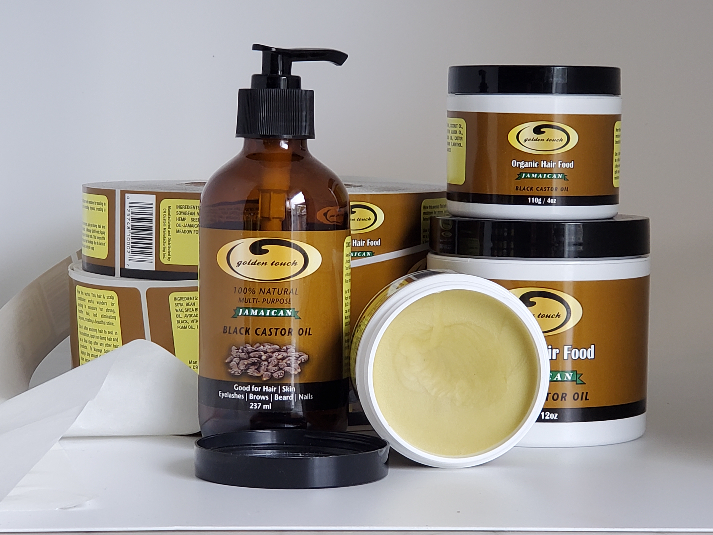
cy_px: 268
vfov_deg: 28.0
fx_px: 1071
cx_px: 356
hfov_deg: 36.8
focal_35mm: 52
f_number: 2.4
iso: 125
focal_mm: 6
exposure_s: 1/33
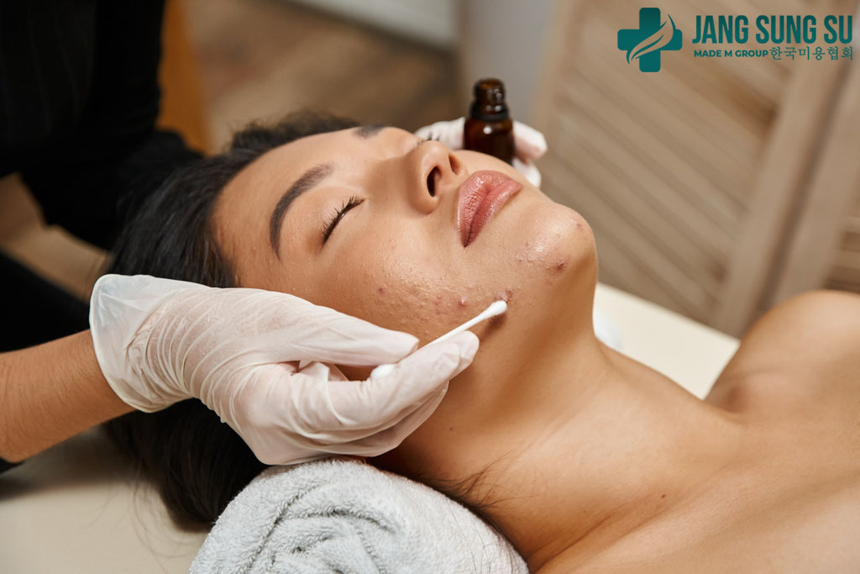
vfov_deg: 19.5
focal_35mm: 70
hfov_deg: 28.8
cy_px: 287
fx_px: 1672
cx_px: 430
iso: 640
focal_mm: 70
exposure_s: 1/200
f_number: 4.5
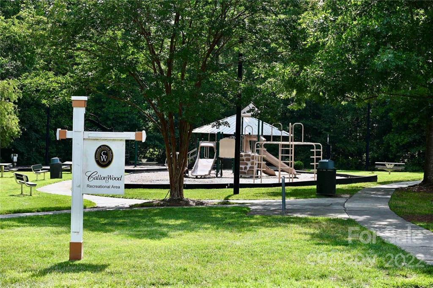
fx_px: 901
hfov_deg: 27.0
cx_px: 216
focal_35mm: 75
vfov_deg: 18.2
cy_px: 144
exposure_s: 1/160
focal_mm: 50
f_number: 6.3
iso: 100
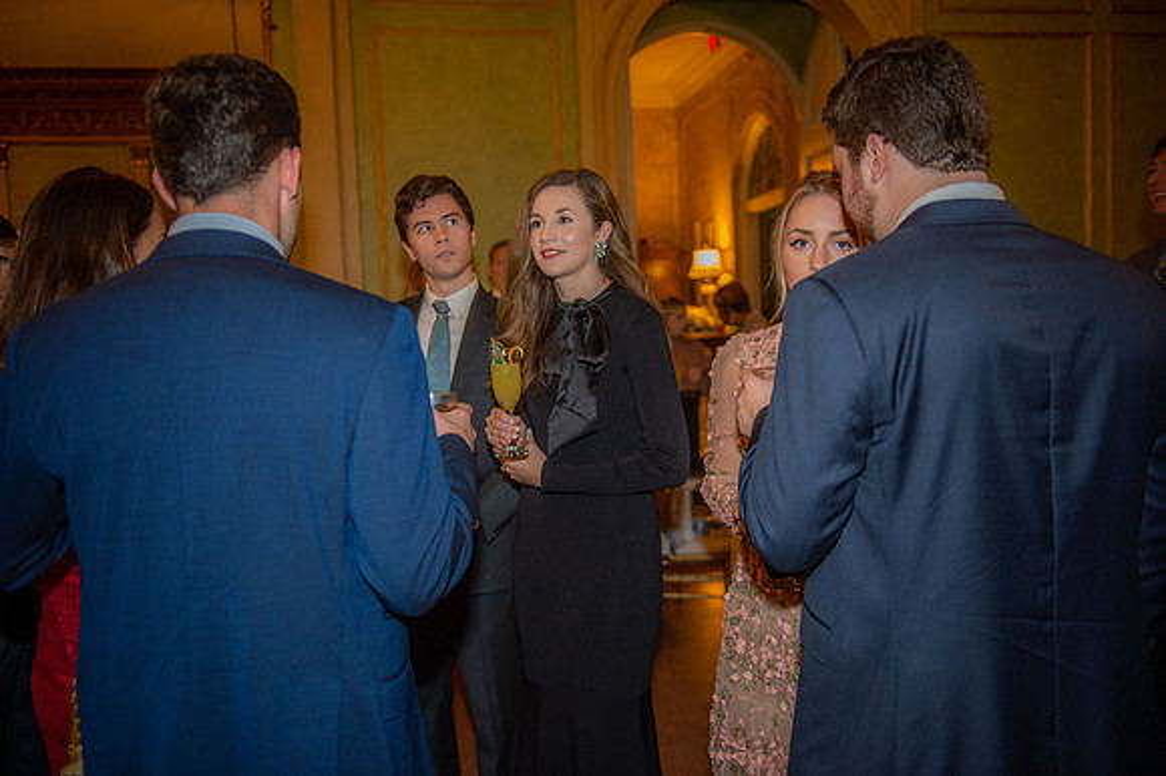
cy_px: 388
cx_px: 583
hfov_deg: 58.7
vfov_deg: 41.1
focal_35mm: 32
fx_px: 1036
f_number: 2.8
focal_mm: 32
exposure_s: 1/100
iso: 1250
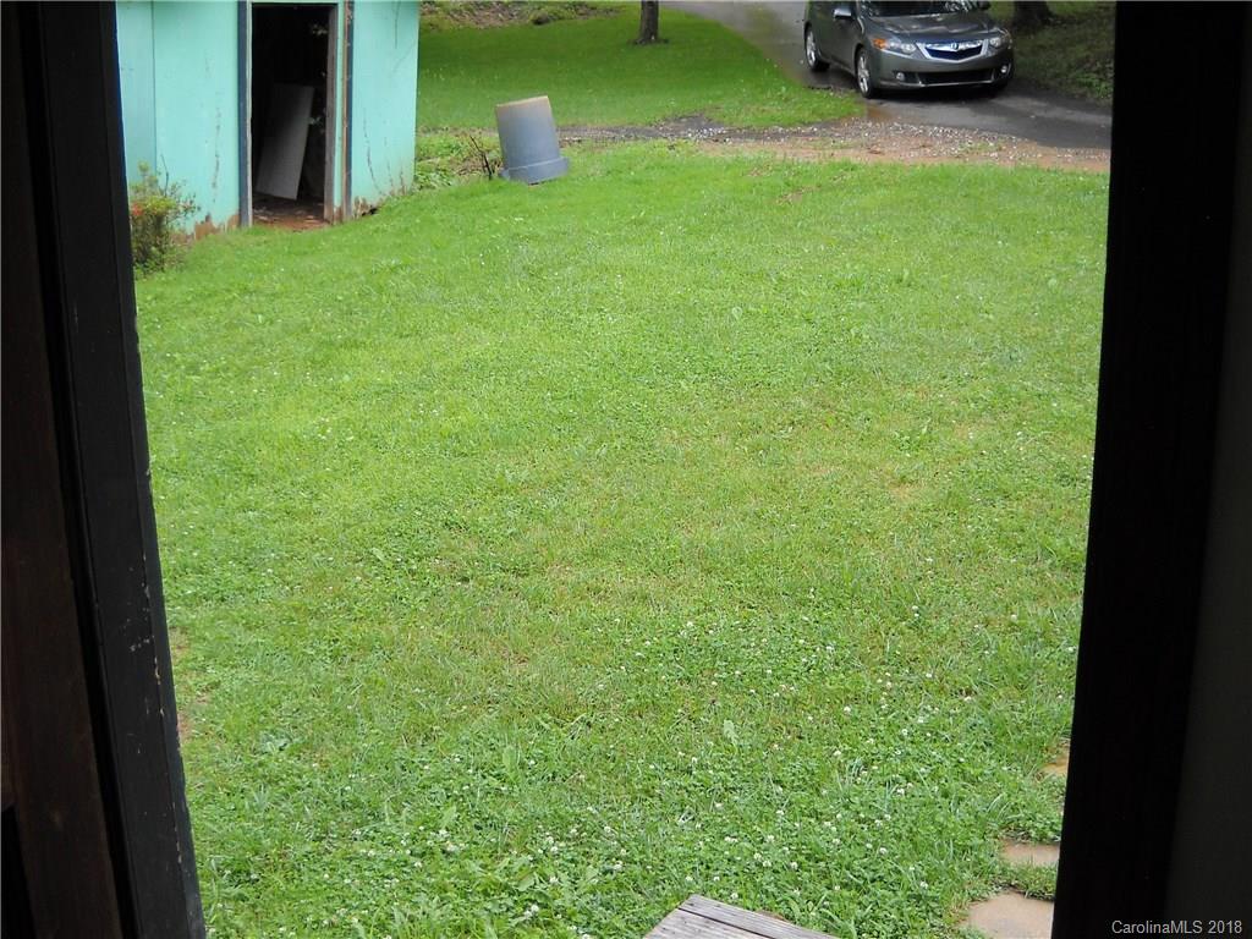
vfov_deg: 35.1
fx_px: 1483
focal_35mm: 41
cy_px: 470
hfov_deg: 45.8
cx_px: 626
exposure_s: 1/228
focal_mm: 6.72
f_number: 3.1
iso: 64
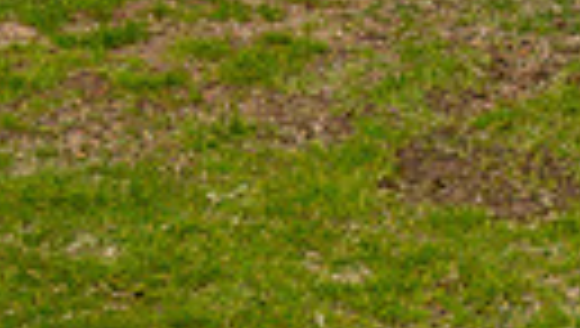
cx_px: 31
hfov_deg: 11.7
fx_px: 2803
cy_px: -584
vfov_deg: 6.3
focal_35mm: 182
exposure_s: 1/250
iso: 80
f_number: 4
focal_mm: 50
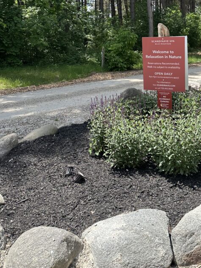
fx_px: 302
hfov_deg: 36.4
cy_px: 66
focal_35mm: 39
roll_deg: +0.5
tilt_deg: -3.0
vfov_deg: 46.1
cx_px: 136
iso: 80
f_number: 1.78
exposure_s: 1/1374
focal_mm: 6.86
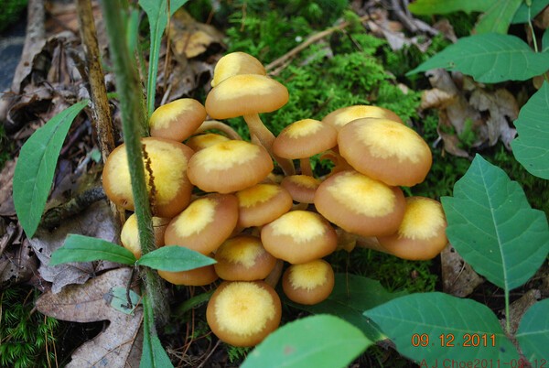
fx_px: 733
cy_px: 184
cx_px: 274
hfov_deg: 41.1
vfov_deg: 28.2
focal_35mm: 48
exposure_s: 1/40
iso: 400
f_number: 5
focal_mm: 32
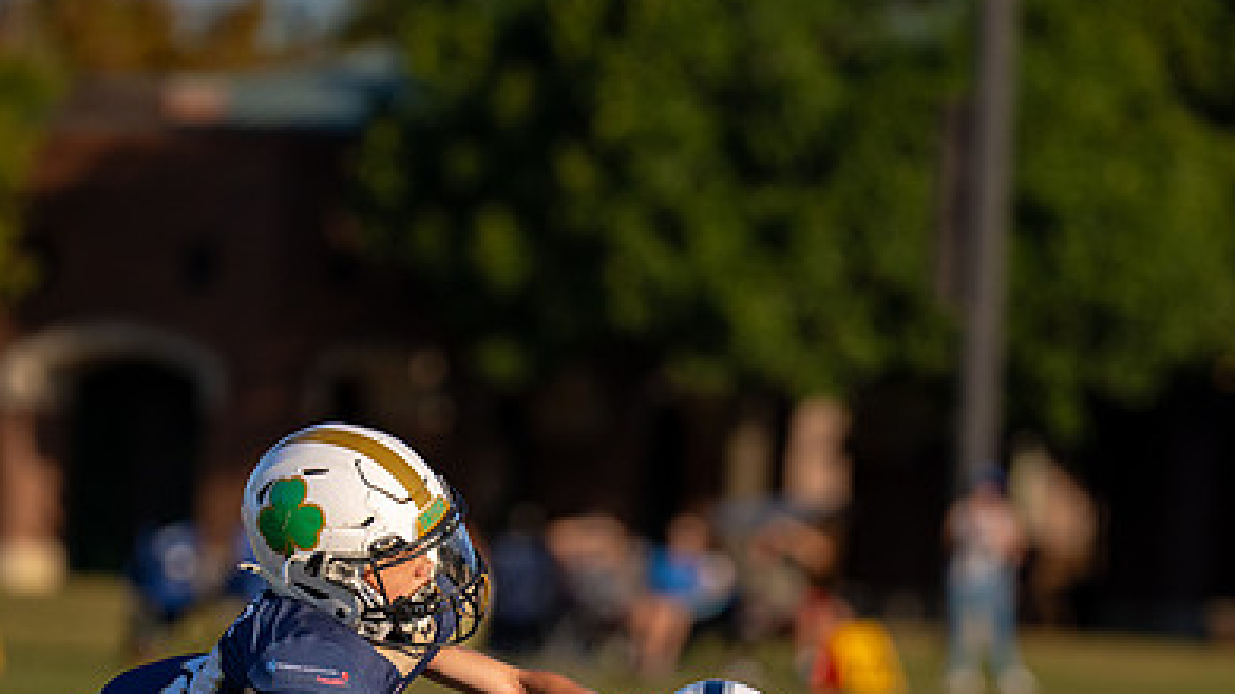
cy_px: 606
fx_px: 13257
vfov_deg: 3.0
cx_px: 624
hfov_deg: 5.3
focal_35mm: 405
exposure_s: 1/6400
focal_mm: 176
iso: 200
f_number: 2.8
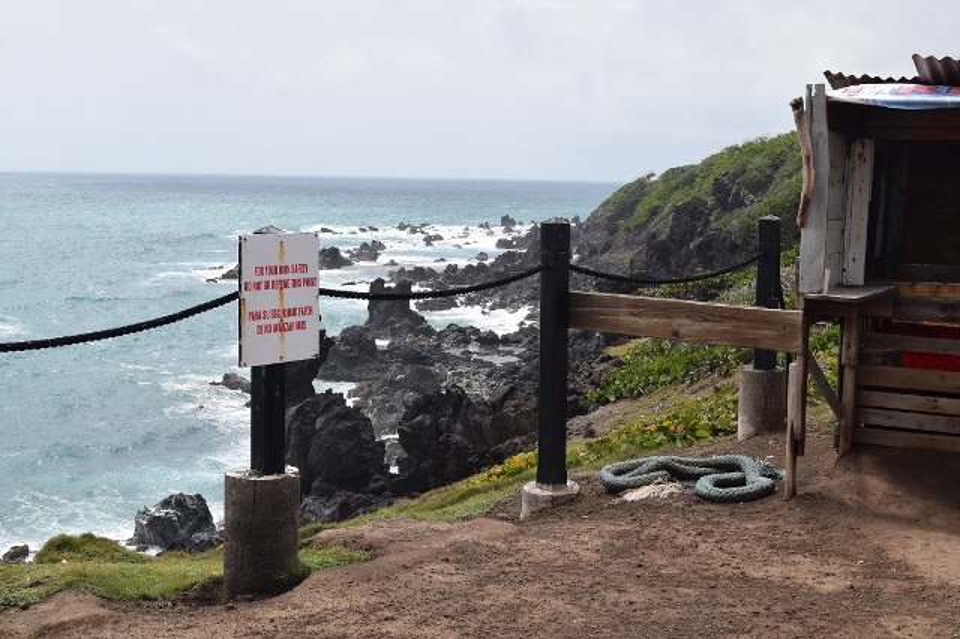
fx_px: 1239
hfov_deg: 42.3
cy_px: 320
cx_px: 480
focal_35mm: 46
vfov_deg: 28.9
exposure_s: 1/400
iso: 200
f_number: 10
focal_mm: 31
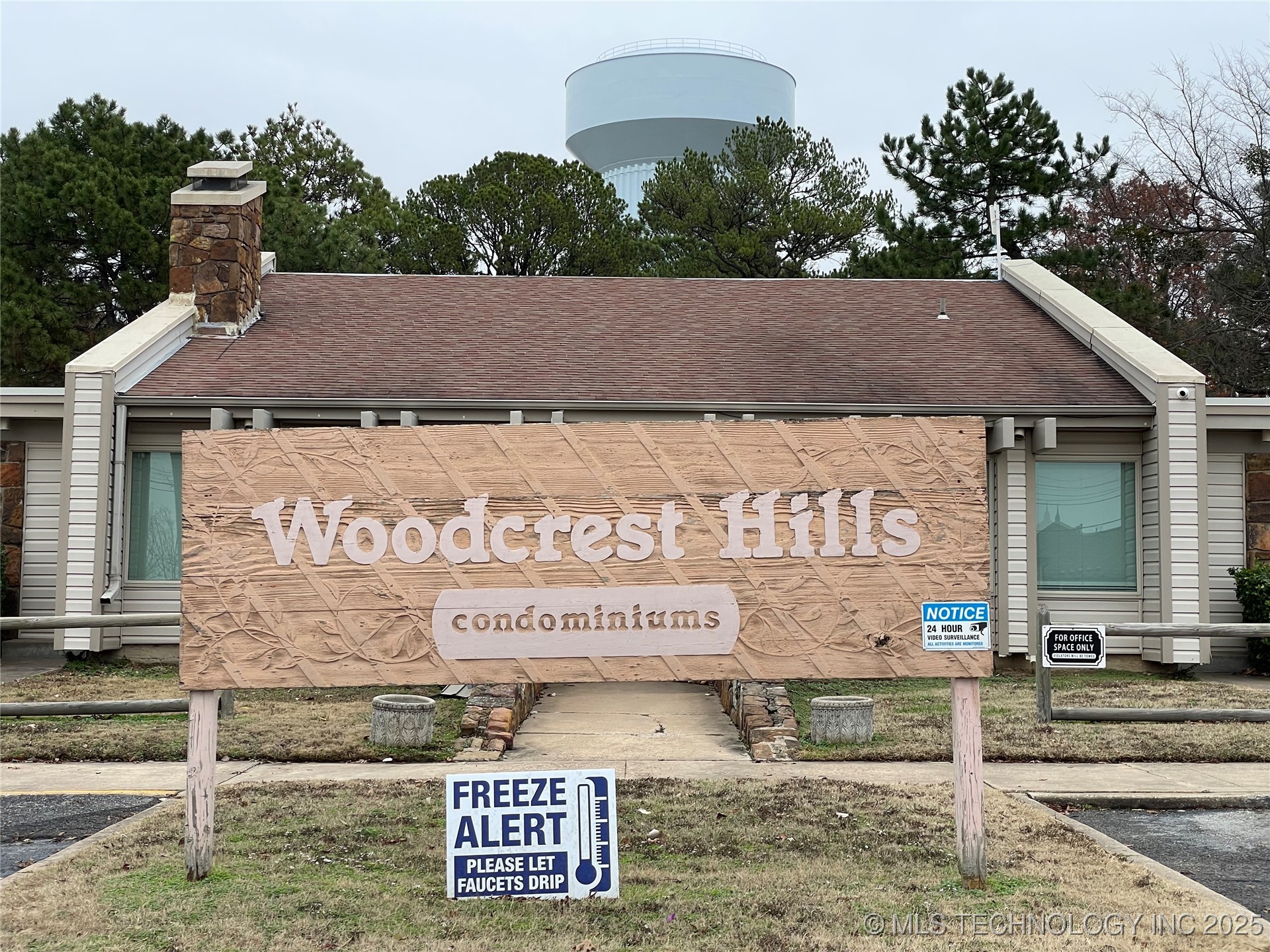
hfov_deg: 36.8
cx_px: 635
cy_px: 476
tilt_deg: +4.7
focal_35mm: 52
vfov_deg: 28.0
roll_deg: -0.8
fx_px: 1908
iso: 25
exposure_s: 1/291
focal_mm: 6
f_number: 2
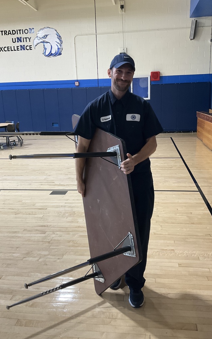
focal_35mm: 31
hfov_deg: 40.6
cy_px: 168
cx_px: 109
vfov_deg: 61.2
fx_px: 286
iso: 64
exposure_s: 1/67
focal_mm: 3
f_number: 1.8
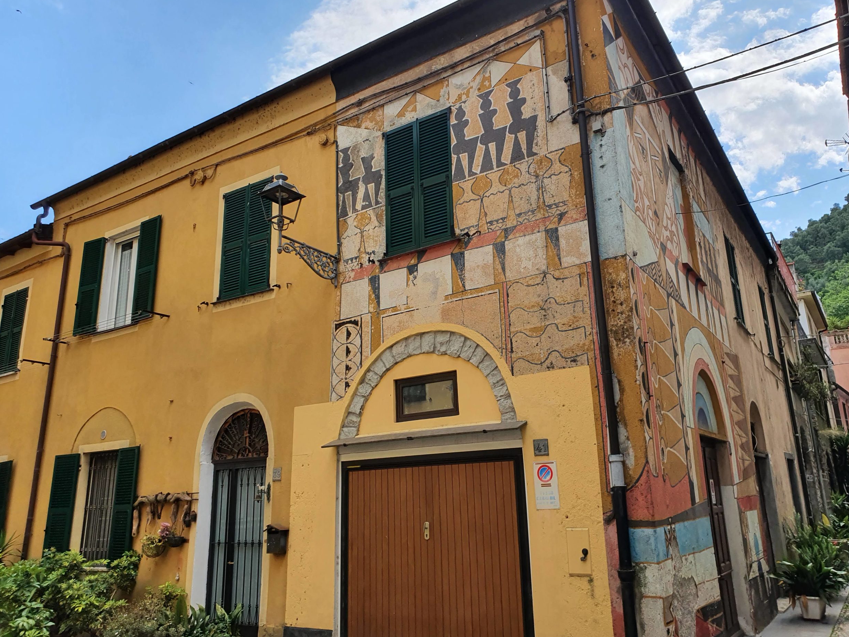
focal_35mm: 27
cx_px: 421
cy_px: 311
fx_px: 662
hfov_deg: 65.3
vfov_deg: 51.4
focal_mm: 4.32
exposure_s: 1/886
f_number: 2.4
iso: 50
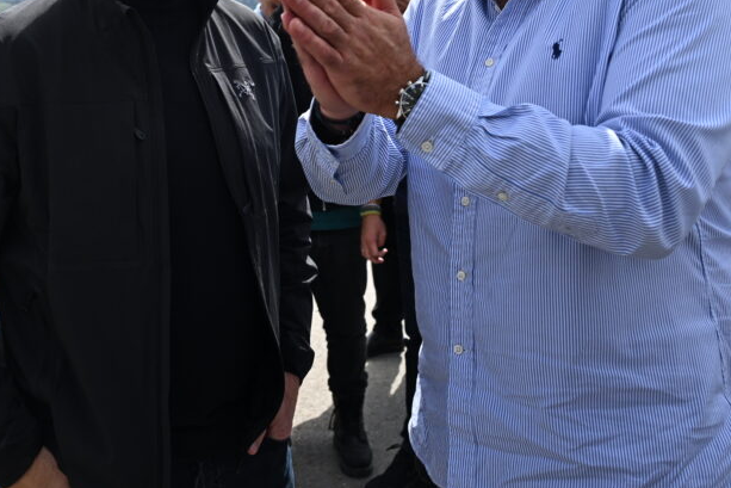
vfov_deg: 27.4
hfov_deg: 41.7
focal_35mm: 47
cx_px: 283
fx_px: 955
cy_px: 25
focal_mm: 24
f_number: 4.5
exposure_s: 1/2000
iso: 320
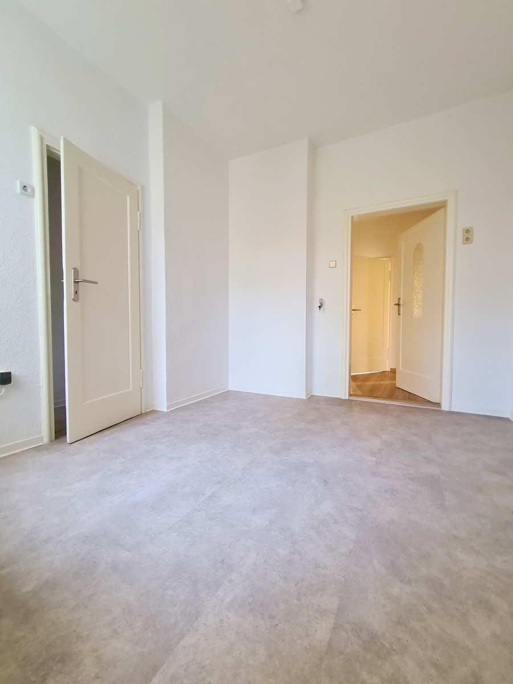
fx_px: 257
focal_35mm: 13
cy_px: 342
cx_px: 256
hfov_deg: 89.9
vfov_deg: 106.2
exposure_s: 1/50
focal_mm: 2.2
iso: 320
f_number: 2.2
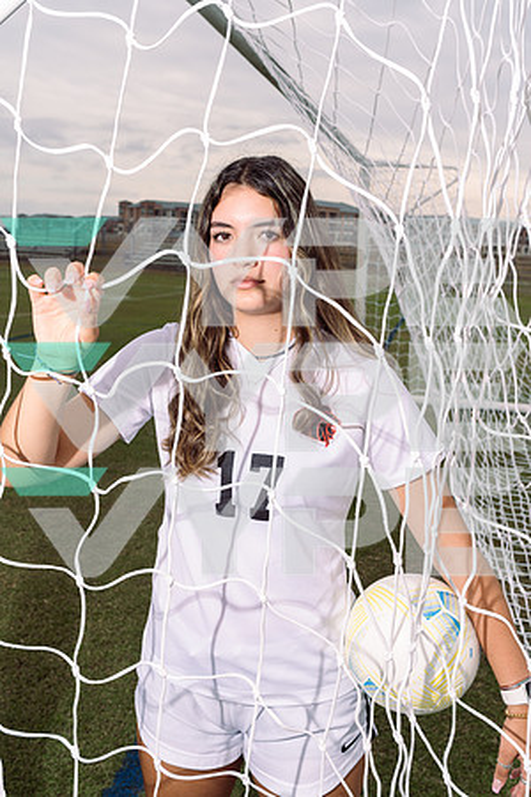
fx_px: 774
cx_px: 266
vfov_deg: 54.4
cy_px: 398
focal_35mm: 35
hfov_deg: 37.9
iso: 160
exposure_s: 1/250
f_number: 7.1
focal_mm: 35
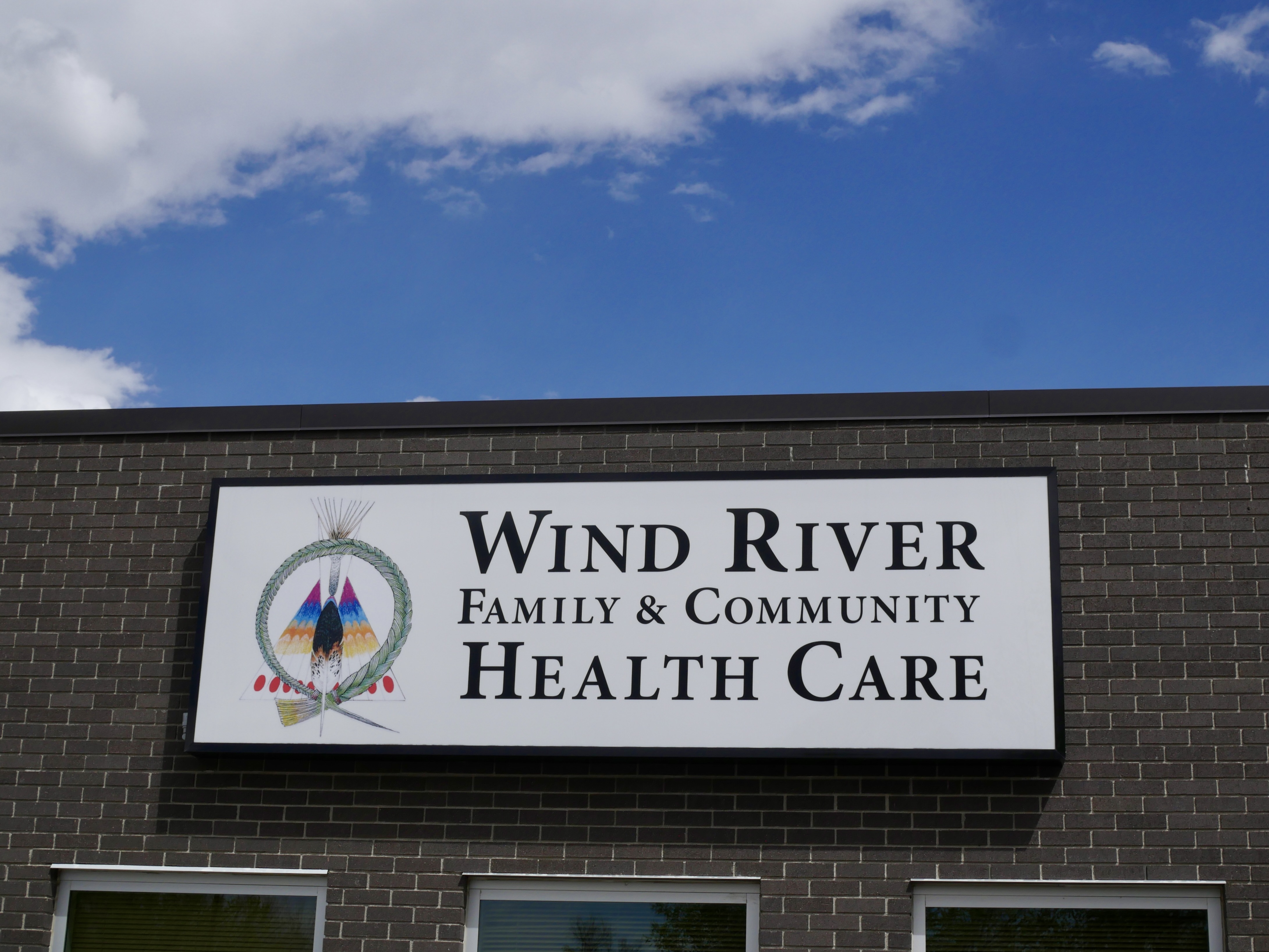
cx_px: 634
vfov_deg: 29.1
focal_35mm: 50
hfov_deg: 38.2
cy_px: 476
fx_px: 1833
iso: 200
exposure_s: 1/1300
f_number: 8
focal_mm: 25
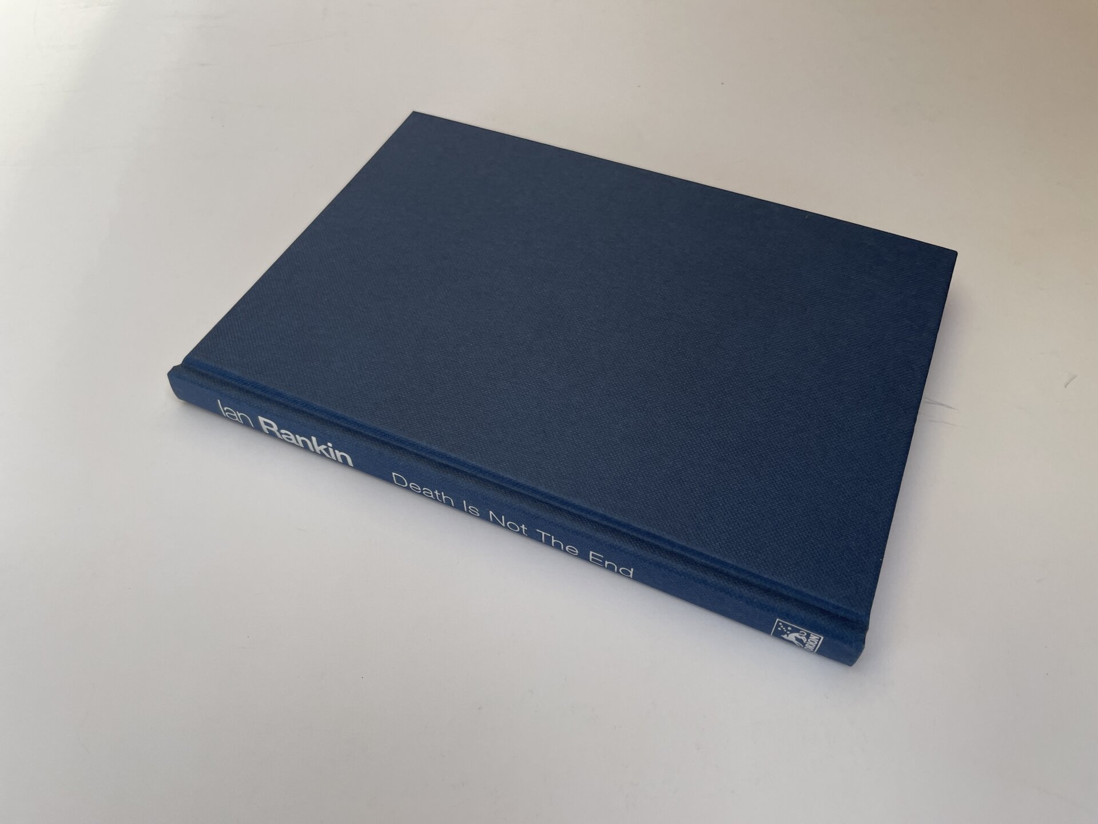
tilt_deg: -53.1
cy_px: 412
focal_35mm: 26
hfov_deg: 67.3
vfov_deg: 53.1
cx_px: 549
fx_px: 825
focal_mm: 4.2
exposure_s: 1/525
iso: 32
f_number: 1.6
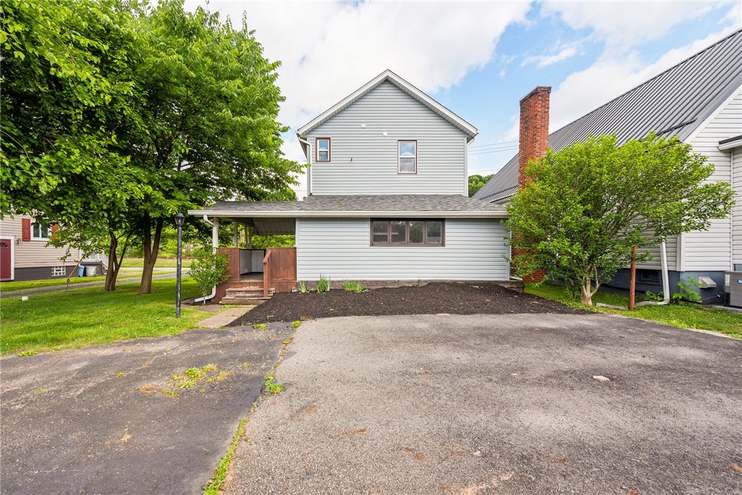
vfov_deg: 81.2
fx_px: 289
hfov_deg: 104.2
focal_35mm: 14
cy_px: 248
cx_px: 371
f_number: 11
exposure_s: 1/125
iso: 50
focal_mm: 14
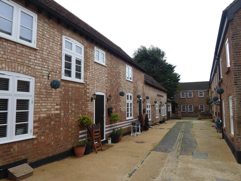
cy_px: 90
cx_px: 120
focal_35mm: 25
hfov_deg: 69.4
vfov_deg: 54.9
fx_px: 174
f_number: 3.3
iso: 100
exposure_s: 1/200
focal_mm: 4.3
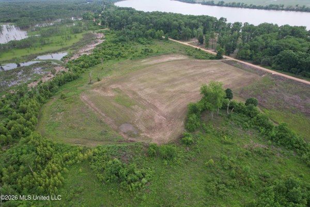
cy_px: 104
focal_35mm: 22
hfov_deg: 78.6
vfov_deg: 57.2
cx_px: 155
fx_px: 189
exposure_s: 1/320
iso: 110
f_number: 2.8
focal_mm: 8.38
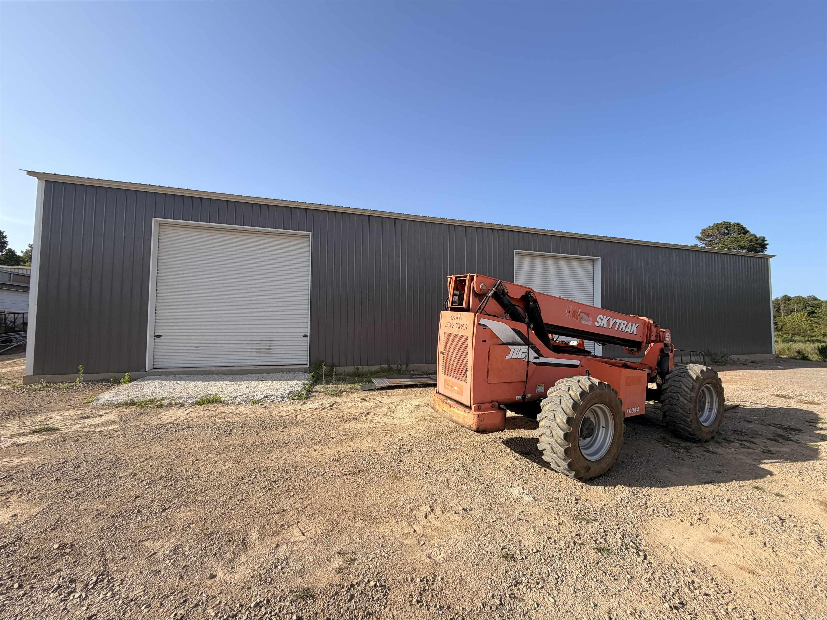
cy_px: 310
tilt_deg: +3.5
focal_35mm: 14
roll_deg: +0.1
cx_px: 414
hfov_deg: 102.1
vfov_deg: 85.7
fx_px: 334
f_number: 2.2
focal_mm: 2.22
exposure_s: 1/770
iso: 25
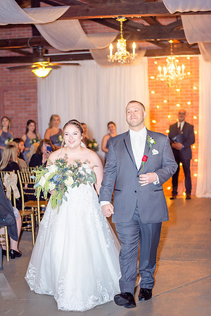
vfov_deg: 27.0
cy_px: 158
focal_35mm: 75
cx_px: 106
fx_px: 659
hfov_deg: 18.2
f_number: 1.8
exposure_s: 1/200
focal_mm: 50
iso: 200
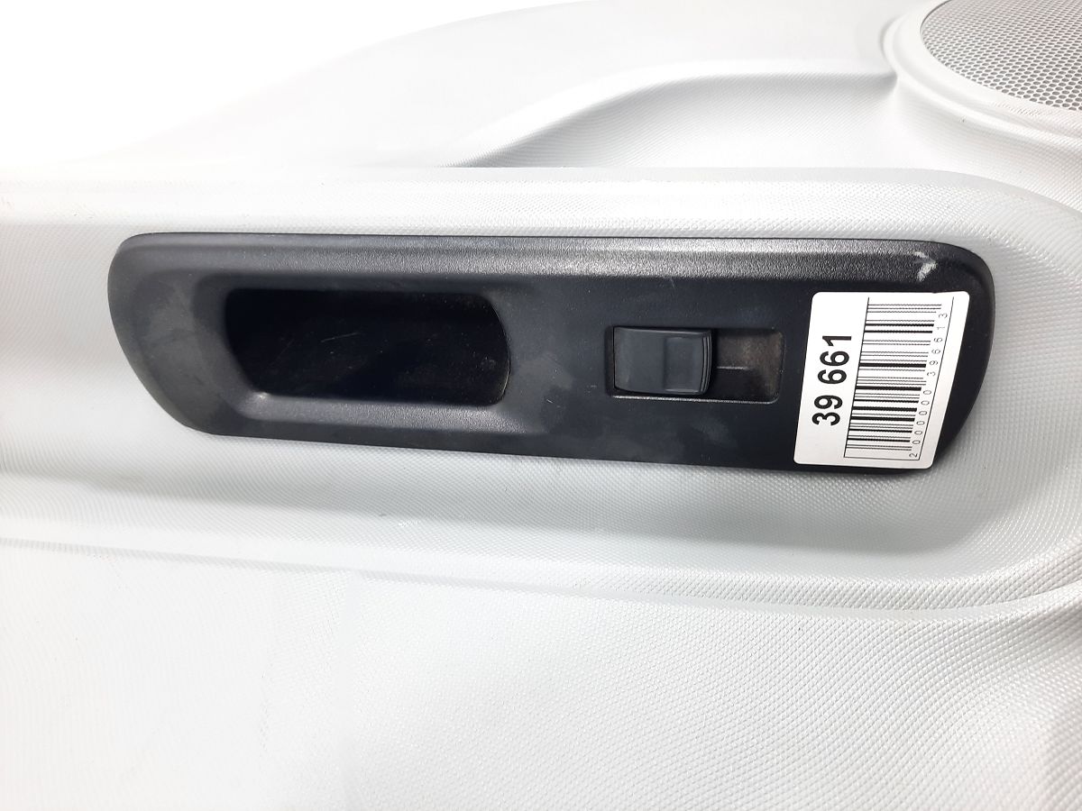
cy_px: 406
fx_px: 781
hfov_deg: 69.4
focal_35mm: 25
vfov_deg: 54.9
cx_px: 541
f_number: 2
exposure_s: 1/50
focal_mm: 4.6
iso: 125
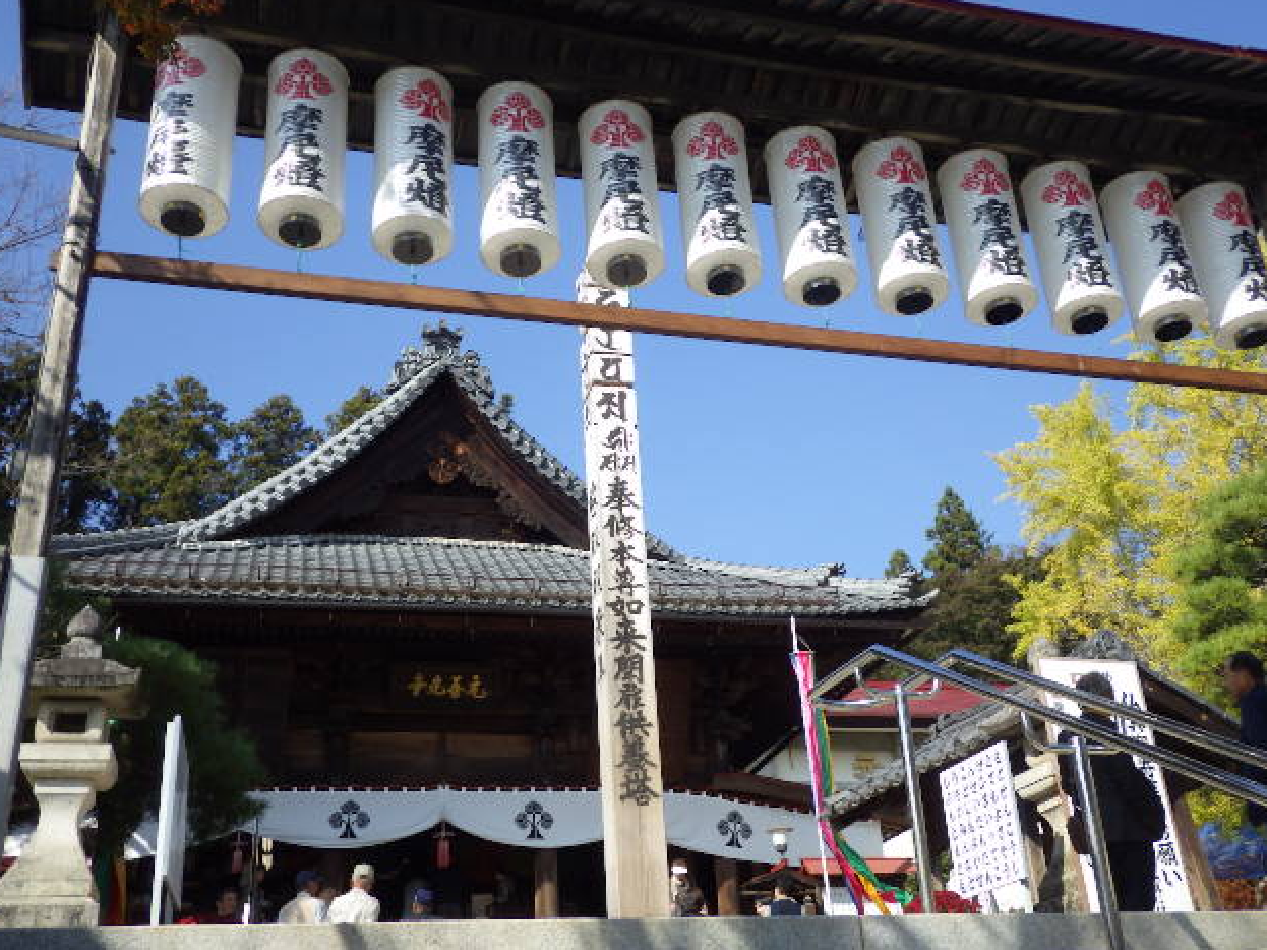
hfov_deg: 50.1
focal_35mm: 37
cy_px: 464
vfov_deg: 38.7
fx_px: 1354
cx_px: 622
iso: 125
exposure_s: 1/640
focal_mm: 6.4
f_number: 3.5
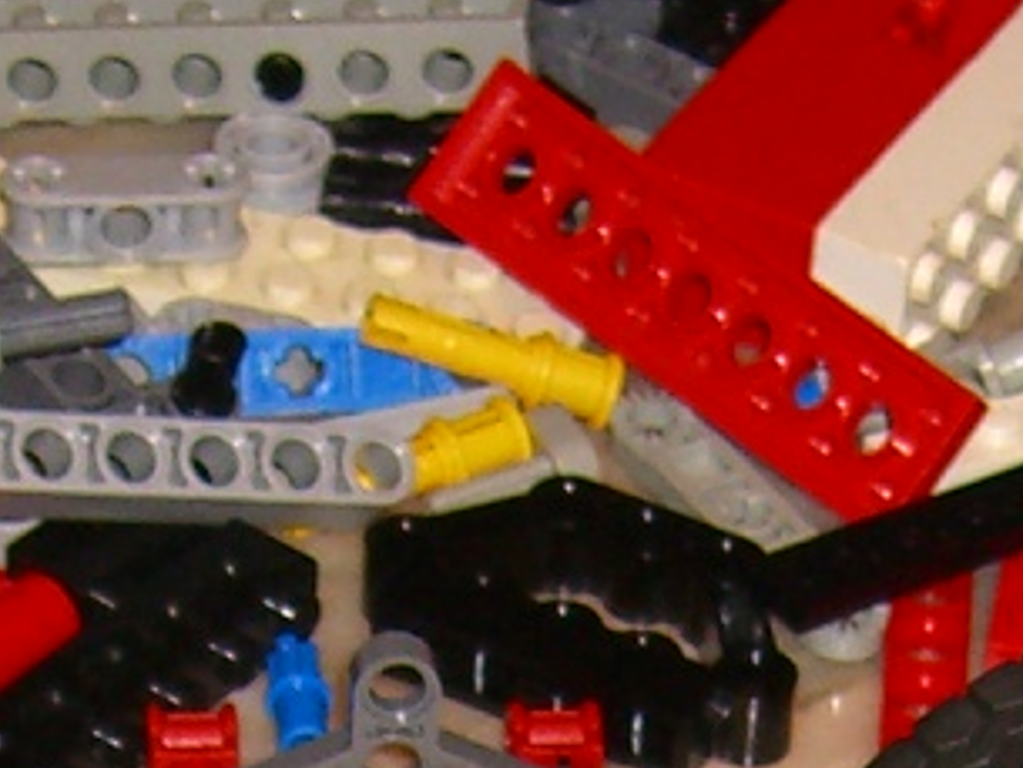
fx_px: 7539
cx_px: 490
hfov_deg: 7.8
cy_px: 1831
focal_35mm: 255
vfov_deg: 5.6
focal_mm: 7.9
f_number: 2.8
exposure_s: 1/60
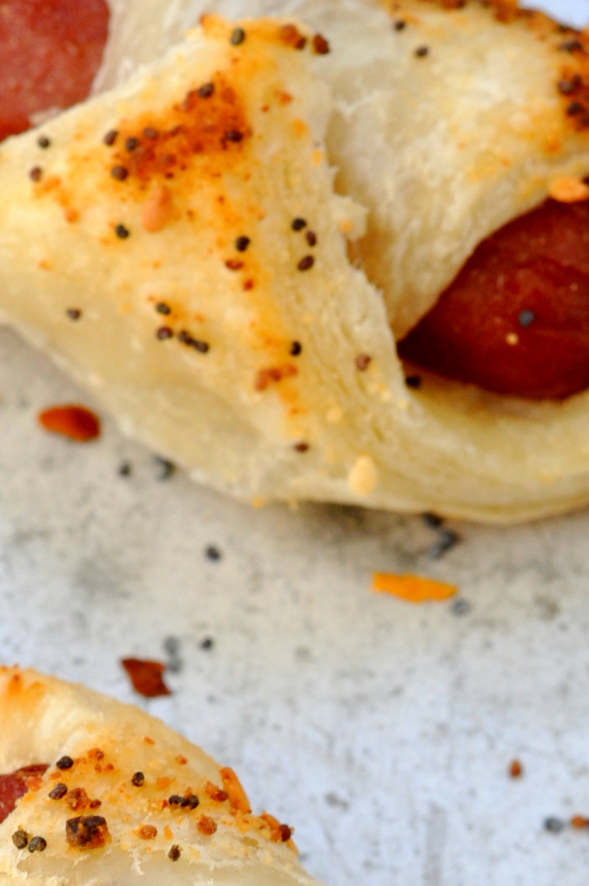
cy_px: 807
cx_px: 326
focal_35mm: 212
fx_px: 5215
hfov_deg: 6.5
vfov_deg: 9.7
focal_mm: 50
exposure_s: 1/45
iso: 320
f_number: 8
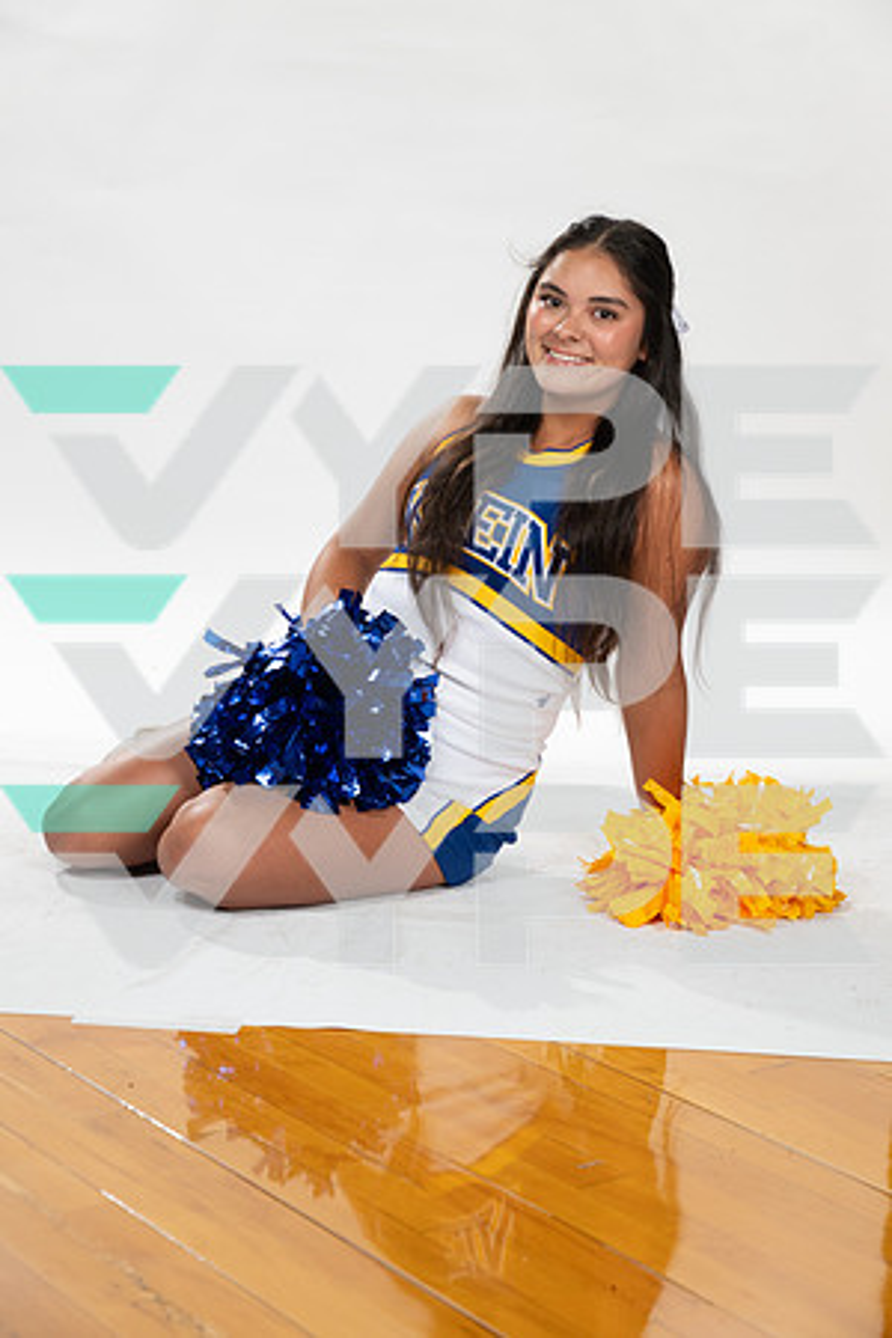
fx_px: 2416
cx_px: 446
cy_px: 669
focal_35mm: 65
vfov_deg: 31.0
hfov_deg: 20.9
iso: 800
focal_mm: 65
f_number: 7.1
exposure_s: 1/320
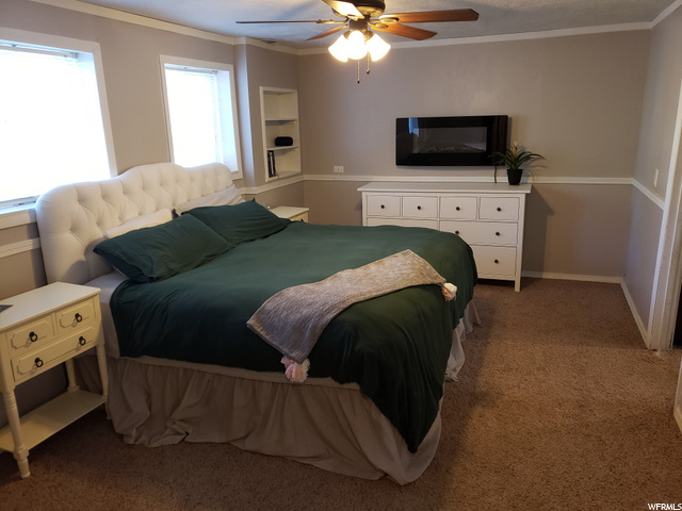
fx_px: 512
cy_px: 256
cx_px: 341
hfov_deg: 67.3
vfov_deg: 53.1
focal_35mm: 26
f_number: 1.5
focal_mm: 4.3
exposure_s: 1/60
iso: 250
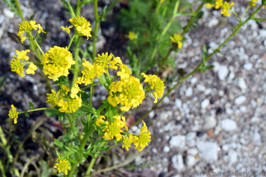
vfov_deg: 17.5
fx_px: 576
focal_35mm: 78
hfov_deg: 26.0
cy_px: 88
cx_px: 133
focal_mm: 52
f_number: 8
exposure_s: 1/400
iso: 200
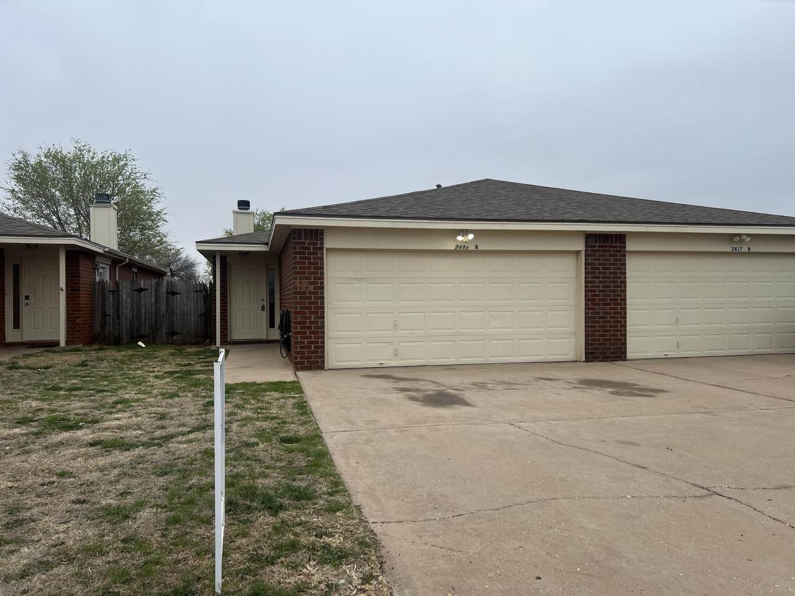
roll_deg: +0.2
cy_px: 298
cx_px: 398
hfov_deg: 67.3
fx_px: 597
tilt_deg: +0.5
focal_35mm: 26
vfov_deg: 53.1
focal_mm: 5.7
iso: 50
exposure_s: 1/1361
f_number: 1.5
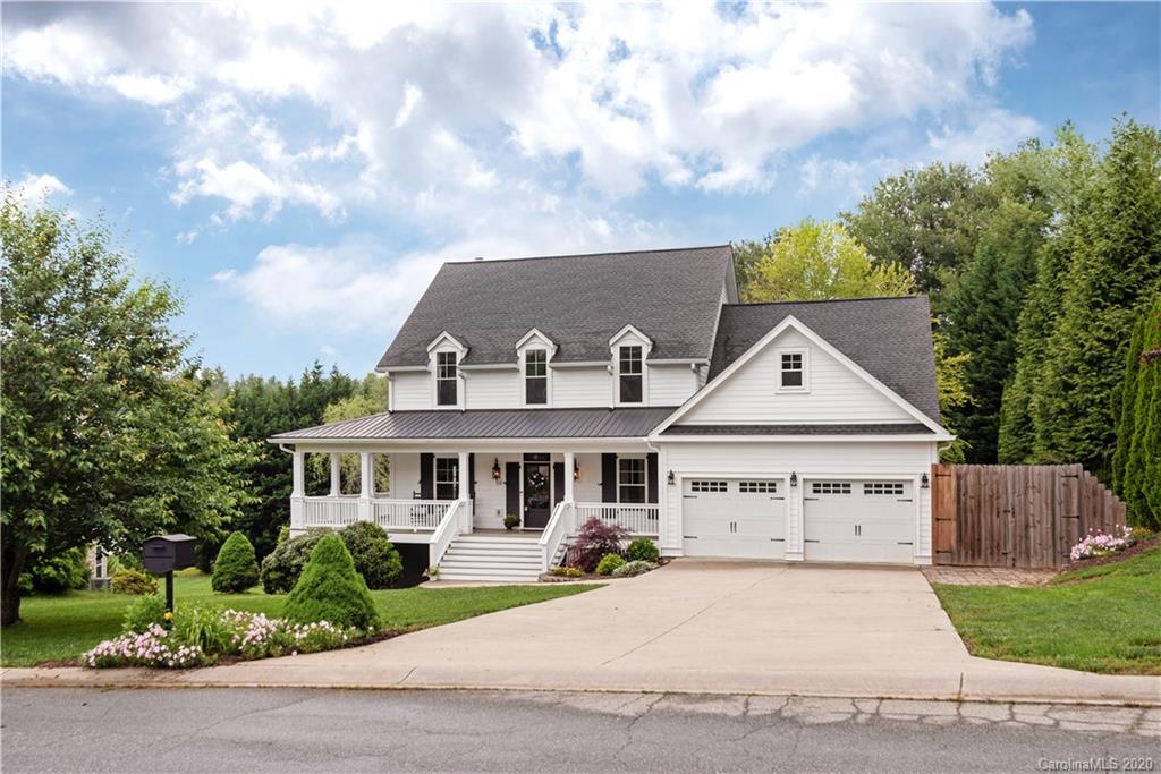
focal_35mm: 32
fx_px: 1032
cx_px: 580
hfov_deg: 58.7
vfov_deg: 41.1
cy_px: 387
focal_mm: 32
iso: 200
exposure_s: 1/1000
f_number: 7.1
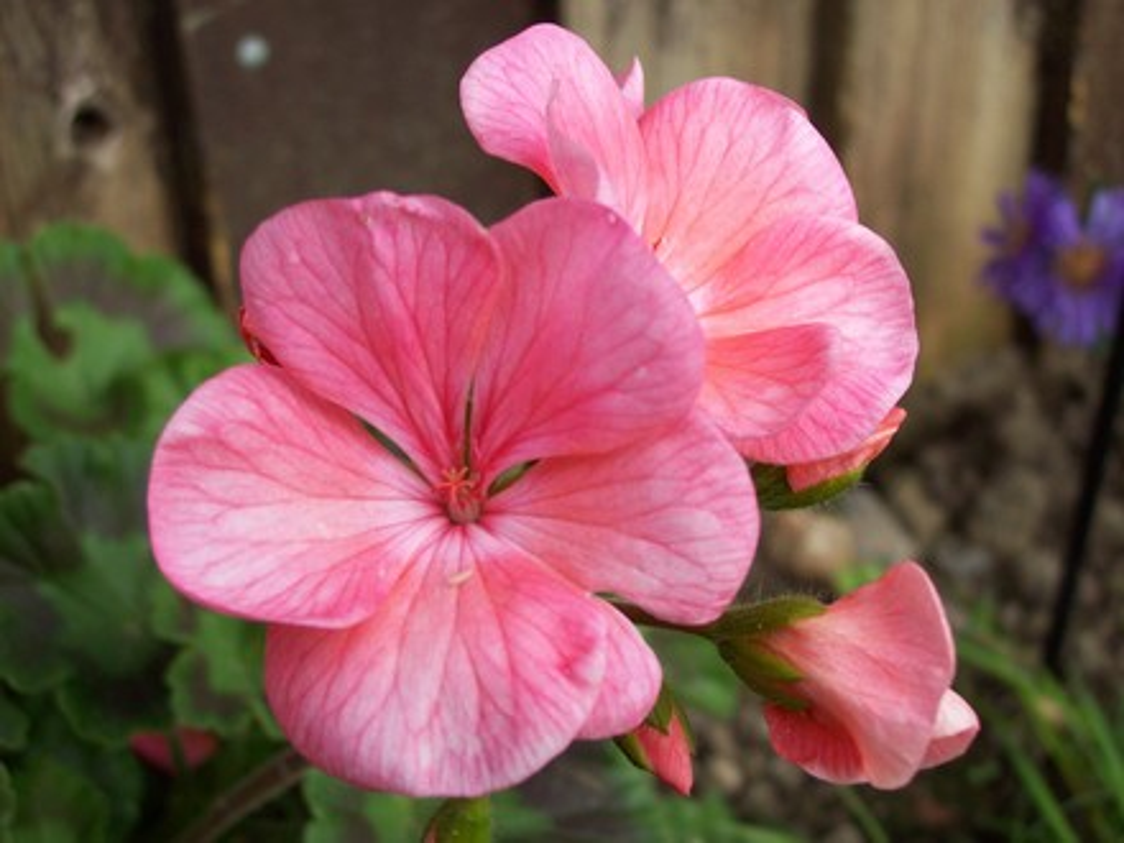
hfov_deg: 34.3
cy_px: 422
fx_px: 1818
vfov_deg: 26.1
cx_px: 562
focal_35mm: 56
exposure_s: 1/474
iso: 80
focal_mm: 9.4
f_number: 3.4
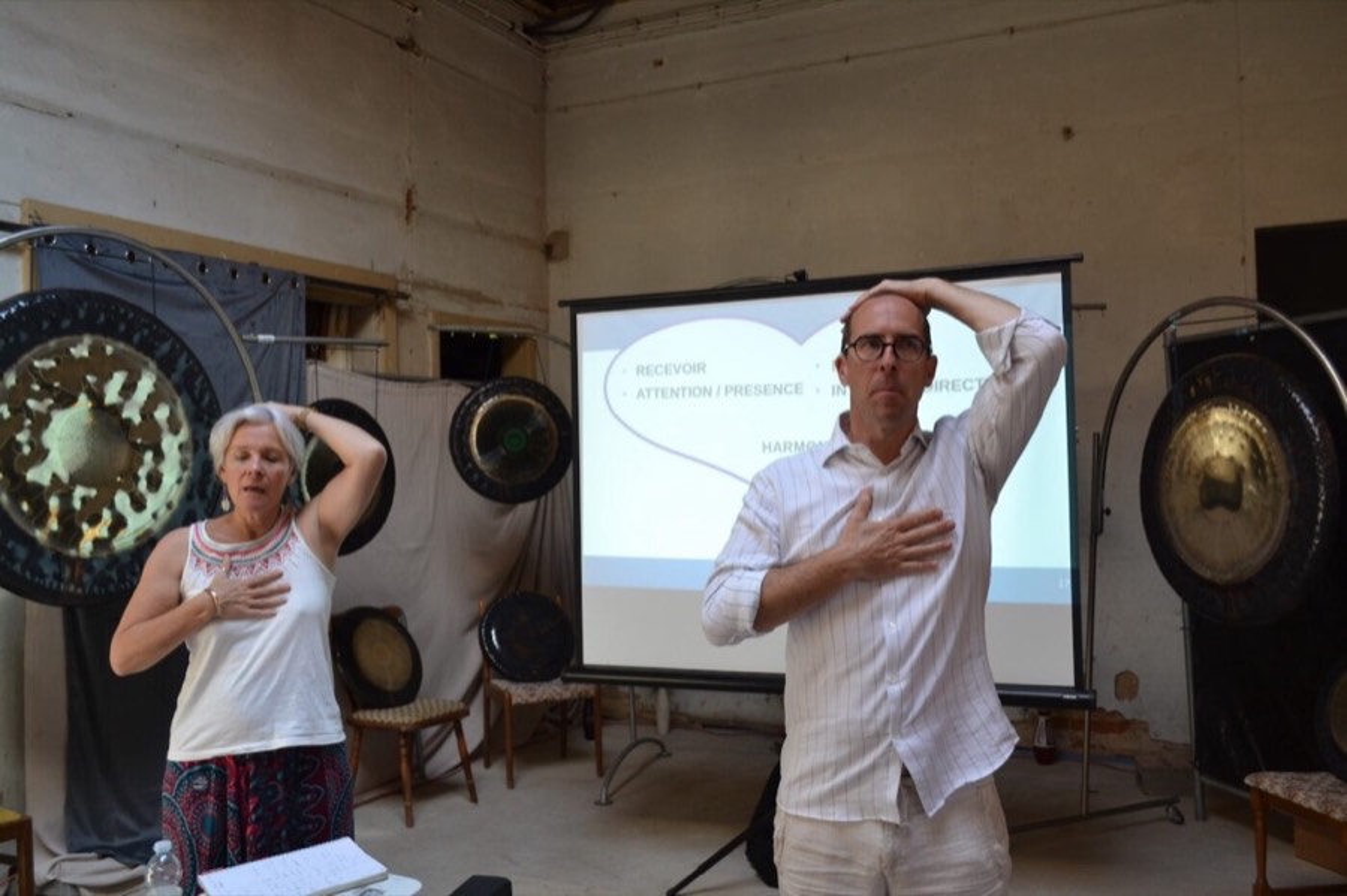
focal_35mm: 33
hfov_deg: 57.2
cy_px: 448
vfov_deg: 39.9
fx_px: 1234
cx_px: 674
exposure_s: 1/80
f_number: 4.5
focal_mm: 22
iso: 400
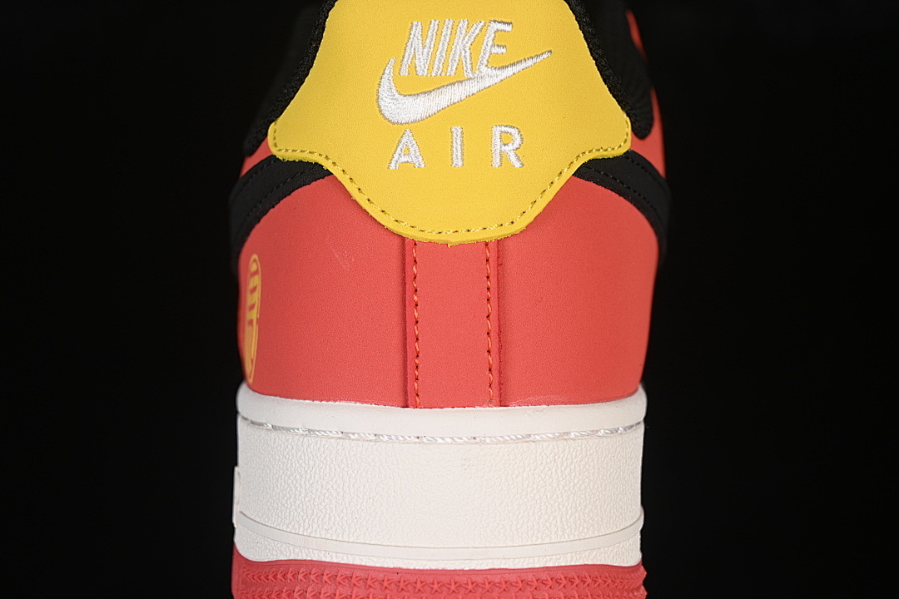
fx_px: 1873
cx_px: 450
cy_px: 300
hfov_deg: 27.0
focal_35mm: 75
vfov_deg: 18.2
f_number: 7.1
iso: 160
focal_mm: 50
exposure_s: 1/80
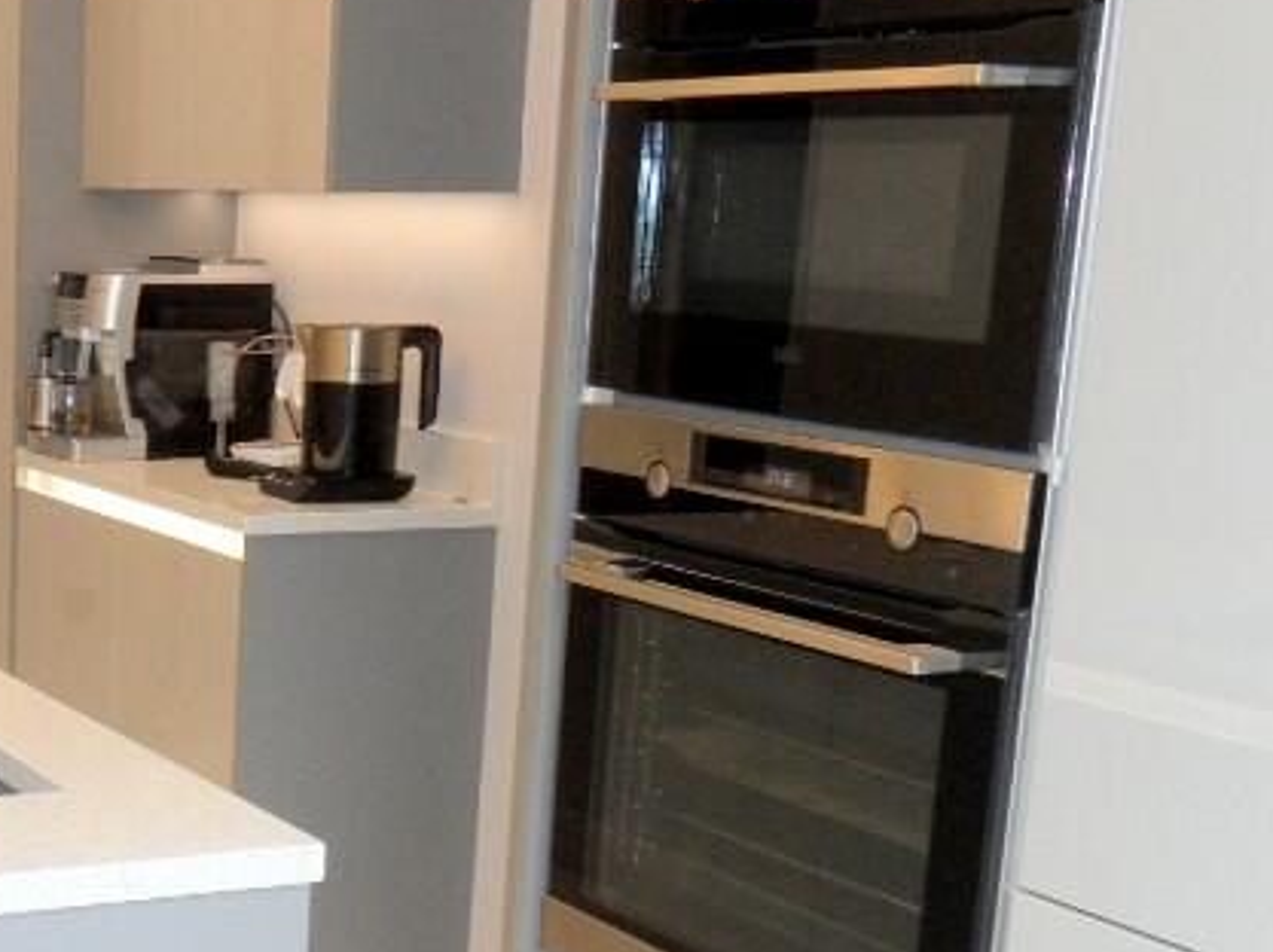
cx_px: -46
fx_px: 2168
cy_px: 735
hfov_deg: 30.1
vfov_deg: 24.5
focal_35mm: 59
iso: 100
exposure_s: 1/90
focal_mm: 3.9
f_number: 3.2
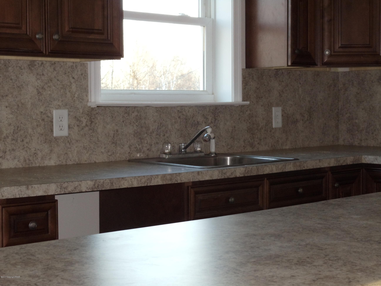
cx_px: 190
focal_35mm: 91
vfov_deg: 16.2
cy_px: 143
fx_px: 1002
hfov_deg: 21.5
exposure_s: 1/30
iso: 400
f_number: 4.6
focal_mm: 12.35
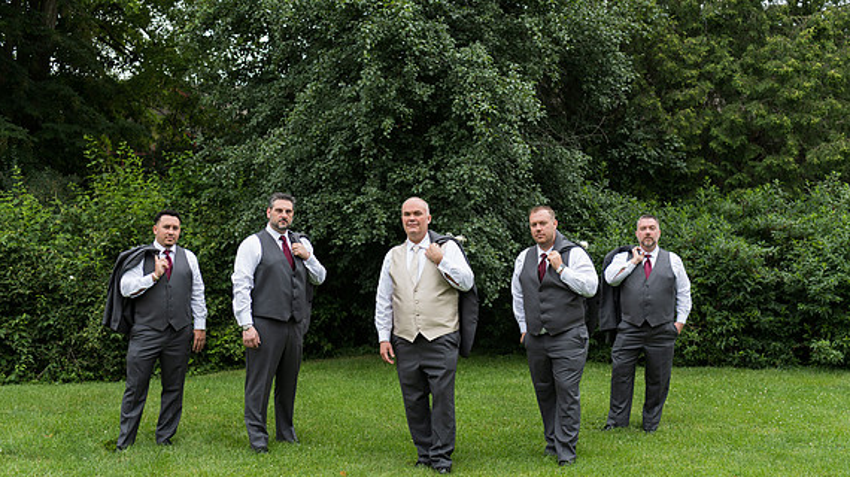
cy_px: 254
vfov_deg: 24.9
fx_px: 1081
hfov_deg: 42.9
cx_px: 426
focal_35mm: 48
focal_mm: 45
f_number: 2.8
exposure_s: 1/320
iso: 80
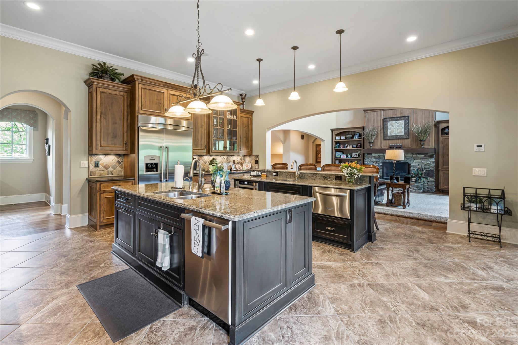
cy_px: 172
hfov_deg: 96.7
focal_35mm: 16
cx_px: 259
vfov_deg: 73.7
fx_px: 230
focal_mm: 16
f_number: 11
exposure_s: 1.6
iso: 100
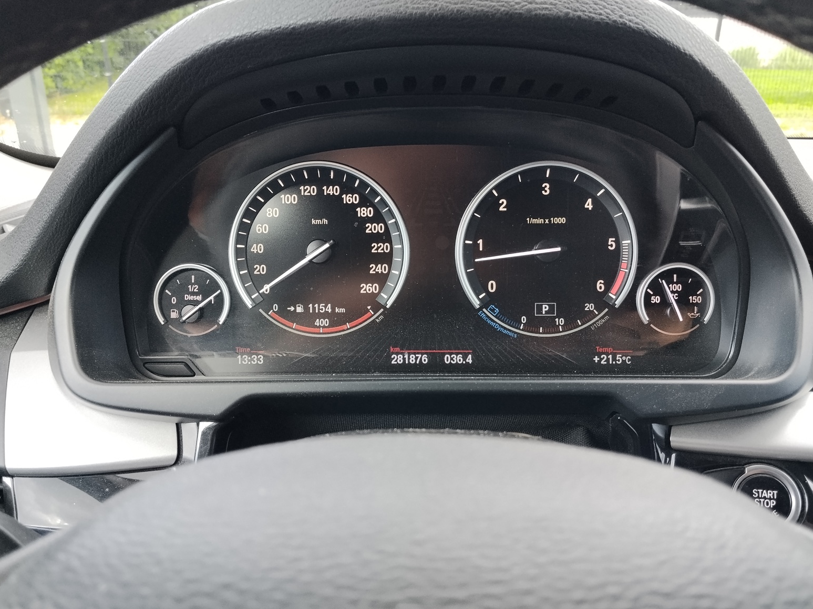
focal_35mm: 30
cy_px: 302
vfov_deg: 46.8
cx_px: 408
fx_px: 705
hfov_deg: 60.0
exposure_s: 1/100
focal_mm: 4.22
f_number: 1.8
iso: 125
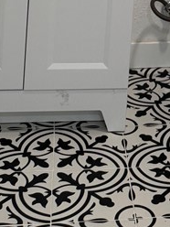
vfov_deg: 16.0
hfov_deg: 14.6
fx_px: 648
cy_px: -212
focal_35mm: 99
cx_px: 186
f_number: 1.78
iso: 160
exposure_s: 1/120
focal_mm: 6.76
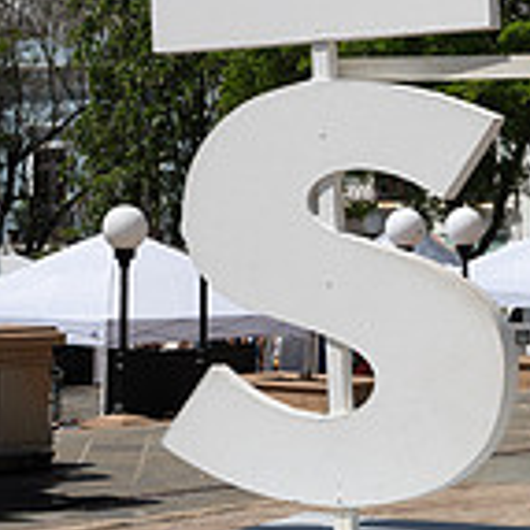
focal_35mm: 140
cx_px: 502
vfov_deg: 12.4
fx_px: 2425
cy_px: 56
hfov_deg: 12.4
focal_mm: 35
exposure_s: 1/200
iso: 72
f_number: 8
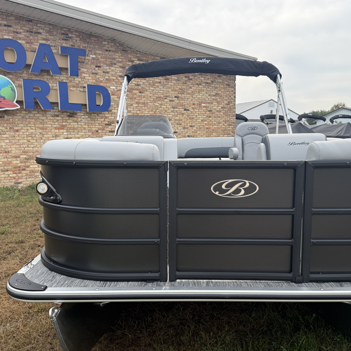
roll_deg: +1.5
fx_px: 379
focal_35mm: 33
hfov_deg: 49.7
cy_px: 190
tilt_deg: -5.7
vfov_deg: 49.7
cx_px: 185
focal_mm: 6.76
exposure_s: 1/1901
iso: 100
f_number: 1.78
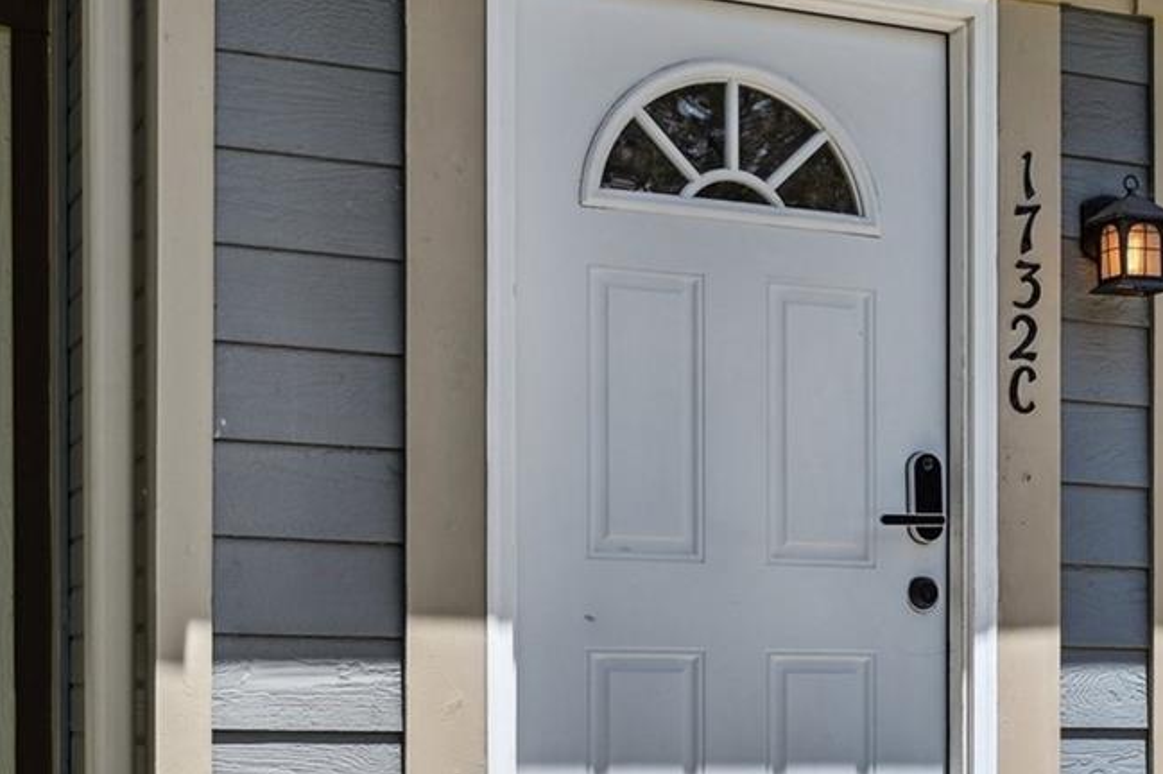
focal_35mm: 74
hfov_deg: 26.0
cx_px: 1143
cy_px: 654
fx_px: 2389
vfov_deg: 18.2
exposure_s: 1/3200
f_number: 4.5
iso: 400
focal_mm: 30
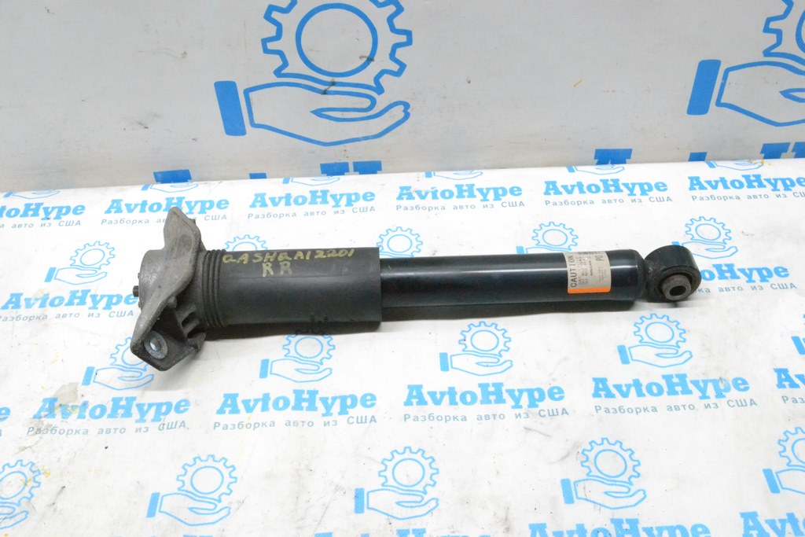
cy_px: 268
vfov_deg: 36.9
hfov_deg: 53.1
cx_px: 402
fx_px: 805
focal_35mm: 36
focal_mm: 24
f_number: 18
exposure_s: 1/50
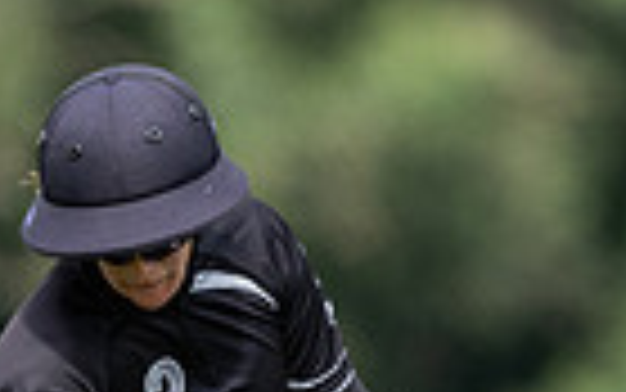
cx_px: -38
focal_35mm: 2733
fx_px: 46645
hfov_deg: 0.8
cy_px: 940
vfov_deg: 0.5
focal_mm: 500
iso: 500
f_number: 4.5
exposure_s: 1/1600
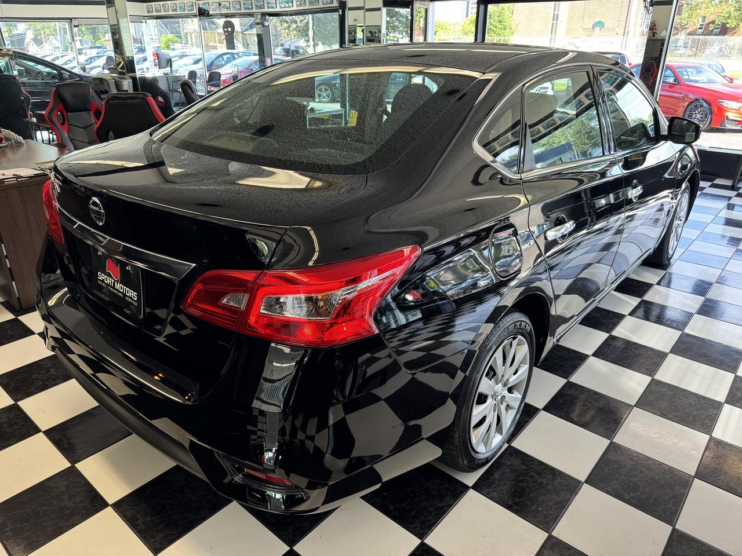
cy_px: 278
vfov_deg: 56.8
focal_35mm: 24
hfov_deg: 71.6
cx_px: 371
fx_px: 514
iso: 100
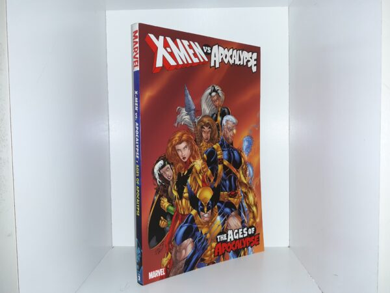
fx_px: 315
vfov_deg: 49.7
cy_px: 146
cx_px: 195
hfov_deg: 63.4
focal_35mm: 28
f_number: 1.7
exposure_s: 1/120
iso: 64
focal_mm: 3.7
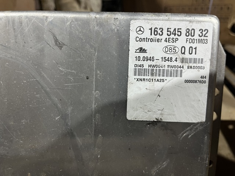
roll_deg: +0.9
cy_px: 88
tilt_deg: -24.9
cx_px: 118
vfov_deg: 53.1
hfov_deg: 67.3
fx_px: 177
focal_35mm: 26
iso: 160
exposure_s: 1/50
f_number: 1.6
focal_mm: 5.1
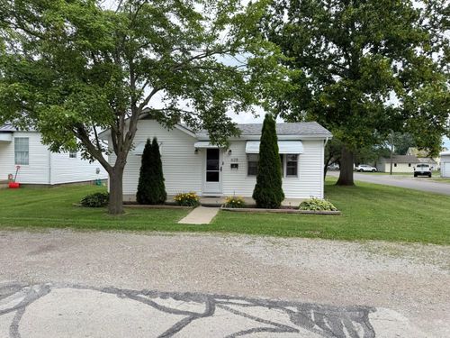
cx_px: 225
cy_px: 169
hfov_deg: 71.6
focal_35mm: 24
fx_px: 312
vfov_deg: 56.8
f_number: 1.78
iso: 80
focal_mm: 6.76
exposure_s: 1/2801
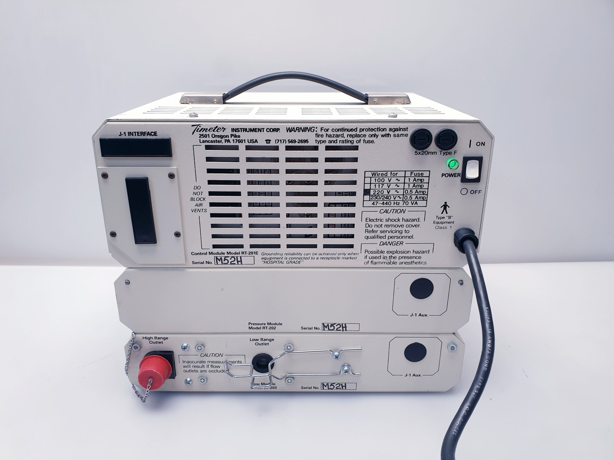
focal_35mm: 26
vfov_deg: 53.1
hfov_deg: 67.3
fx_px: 461
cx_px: 307
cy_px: 230
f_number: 2.4
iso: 80
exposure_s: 1/50
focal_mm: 4.3
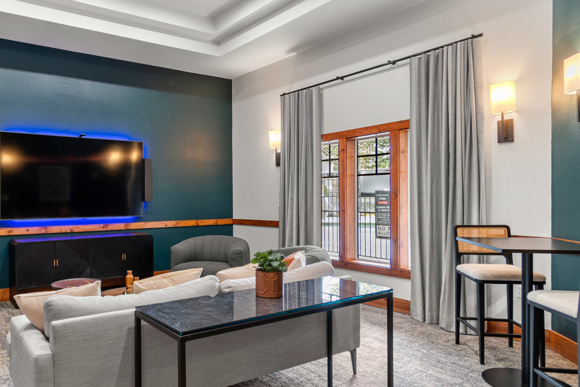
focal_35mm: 24
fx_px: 387
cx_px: 195
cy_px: 203
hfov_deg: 71.7
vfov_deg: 53.1
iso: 200
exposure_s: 1/5
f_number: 4.5
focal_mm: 10
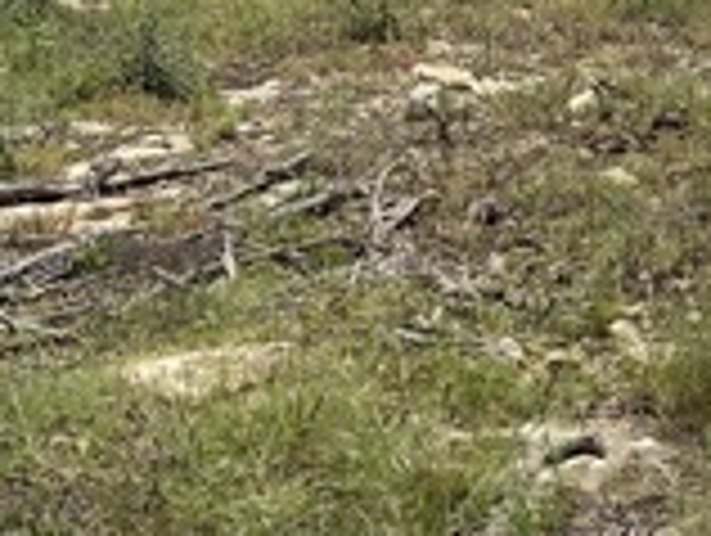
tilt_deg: -10.9
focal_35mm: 97
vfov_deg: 15.2
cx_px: 850
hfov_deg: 19.1
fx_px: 1995
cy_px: 158
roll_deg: +0.8
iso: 80
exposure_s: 1/5319
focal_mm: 6.76
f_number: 1.78
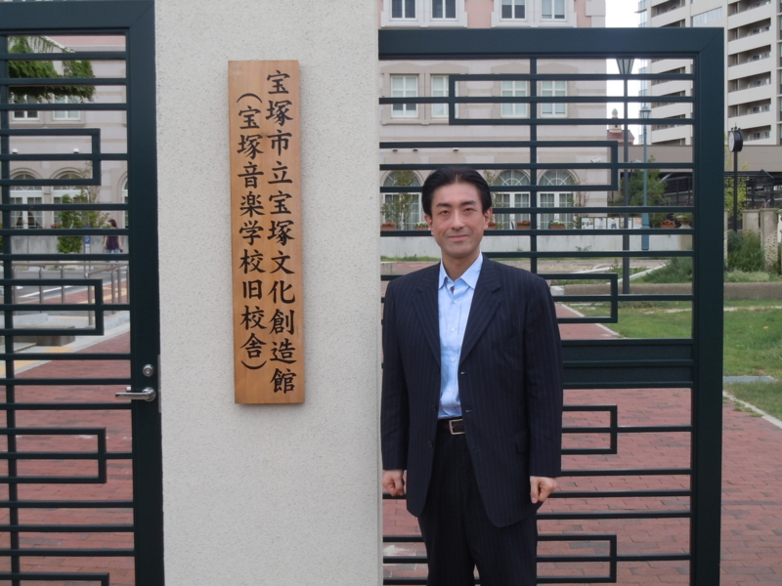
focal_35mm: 54
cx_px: 391
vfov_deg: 27.0
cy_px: 293
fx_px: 1220
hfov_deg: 35.5
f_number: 4.9
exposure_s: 1/100
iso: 100
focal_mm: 9.6
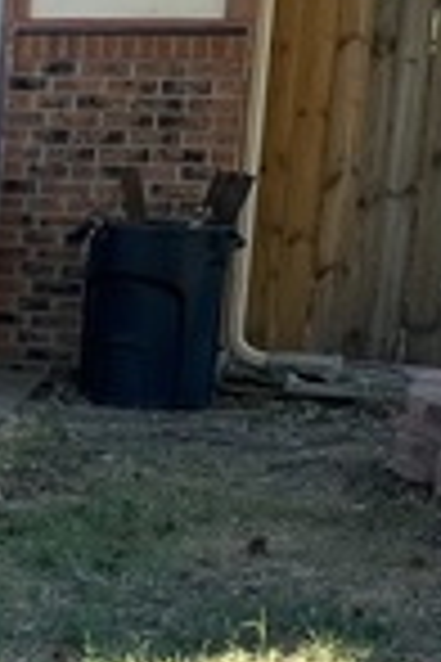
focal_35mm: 123
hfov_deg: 9.7
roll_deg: -2.1
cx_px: -646
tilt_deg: -8.0
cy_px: 486
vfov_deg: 16.6
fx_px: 2260
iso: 32
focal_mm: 4.2
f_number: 1.6
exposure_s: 1/1335
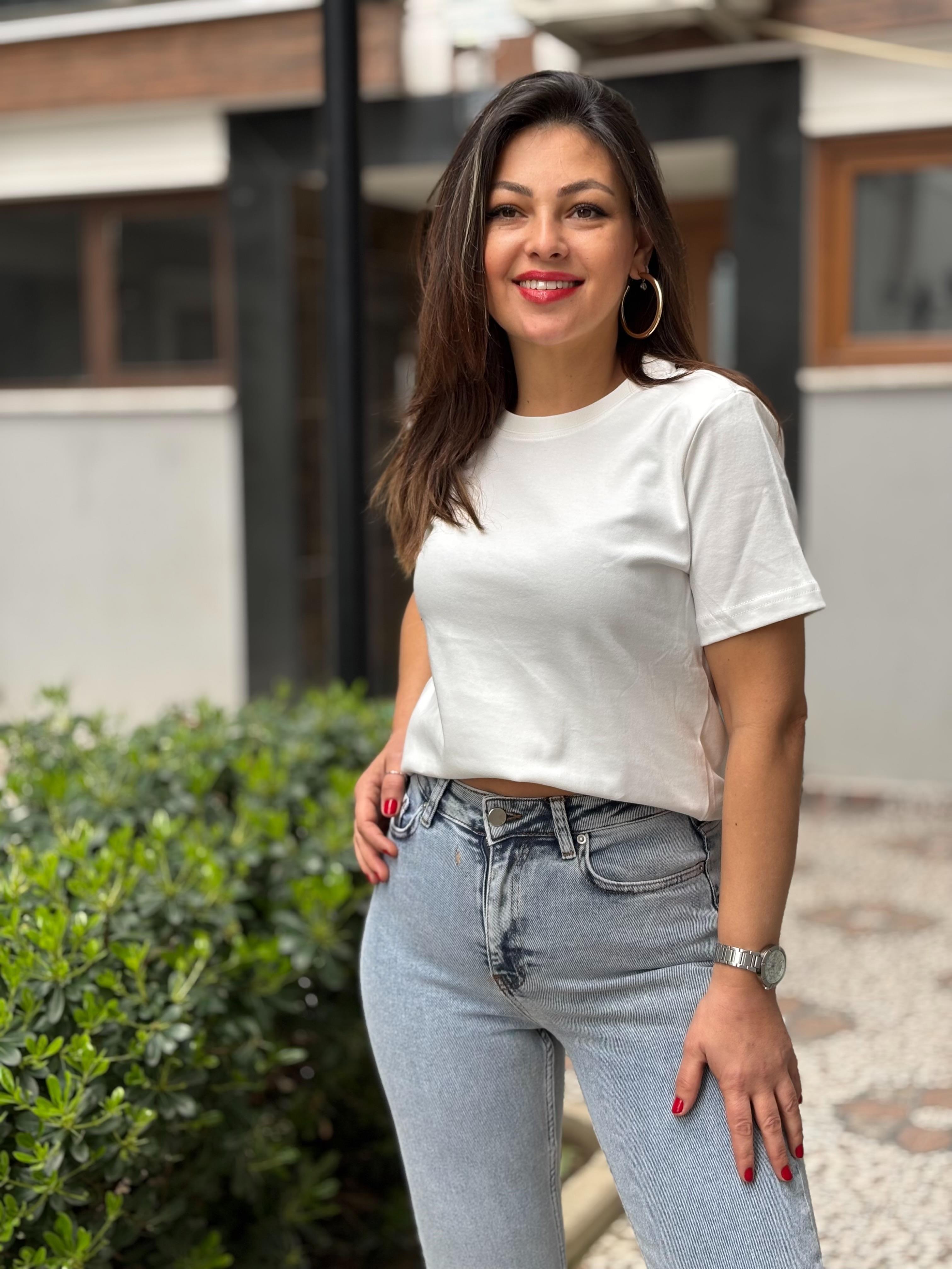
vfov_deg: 36.8
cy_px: 634
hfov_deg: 28.0
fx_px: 1907
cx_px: 476
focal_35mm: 52
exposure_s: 1/265
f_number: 1.6
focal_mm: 5.96
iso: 32
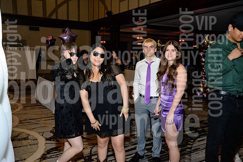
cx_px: 122
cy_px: 81
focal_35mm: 32
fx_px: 216
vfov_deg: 41.1
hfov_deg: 58.7
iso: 6400
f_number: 8
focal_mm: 32
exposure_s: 1/80
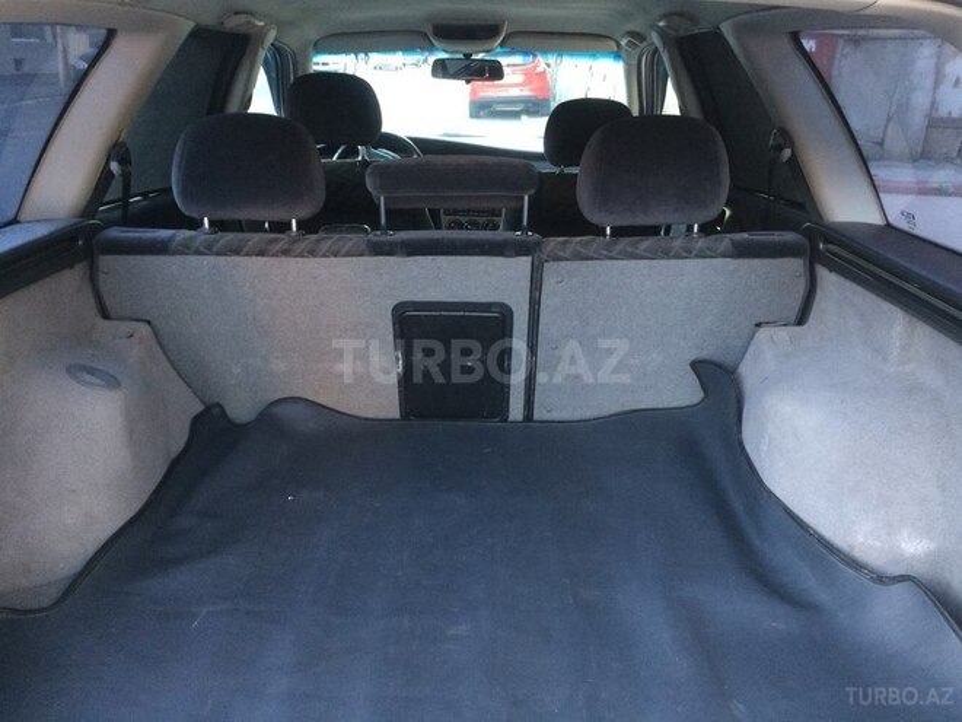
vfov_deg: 48.2
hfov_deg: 61.7
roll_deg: -3.4
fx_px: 806
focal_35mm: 29
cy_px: 361
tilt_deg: -20.6
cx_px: 481
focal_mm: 4.15
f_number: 2.2
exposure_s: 1/33
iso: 200
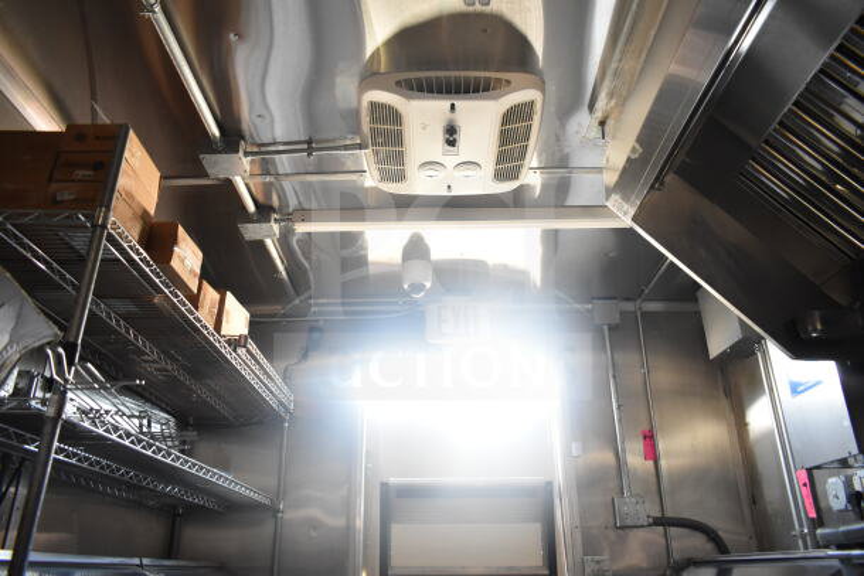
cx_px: 432
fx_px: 648
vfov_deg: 48.0
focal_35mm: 27
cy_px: 288
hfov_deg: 67.4
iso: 1600
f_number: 3.5
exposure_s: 1/50
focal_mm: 18
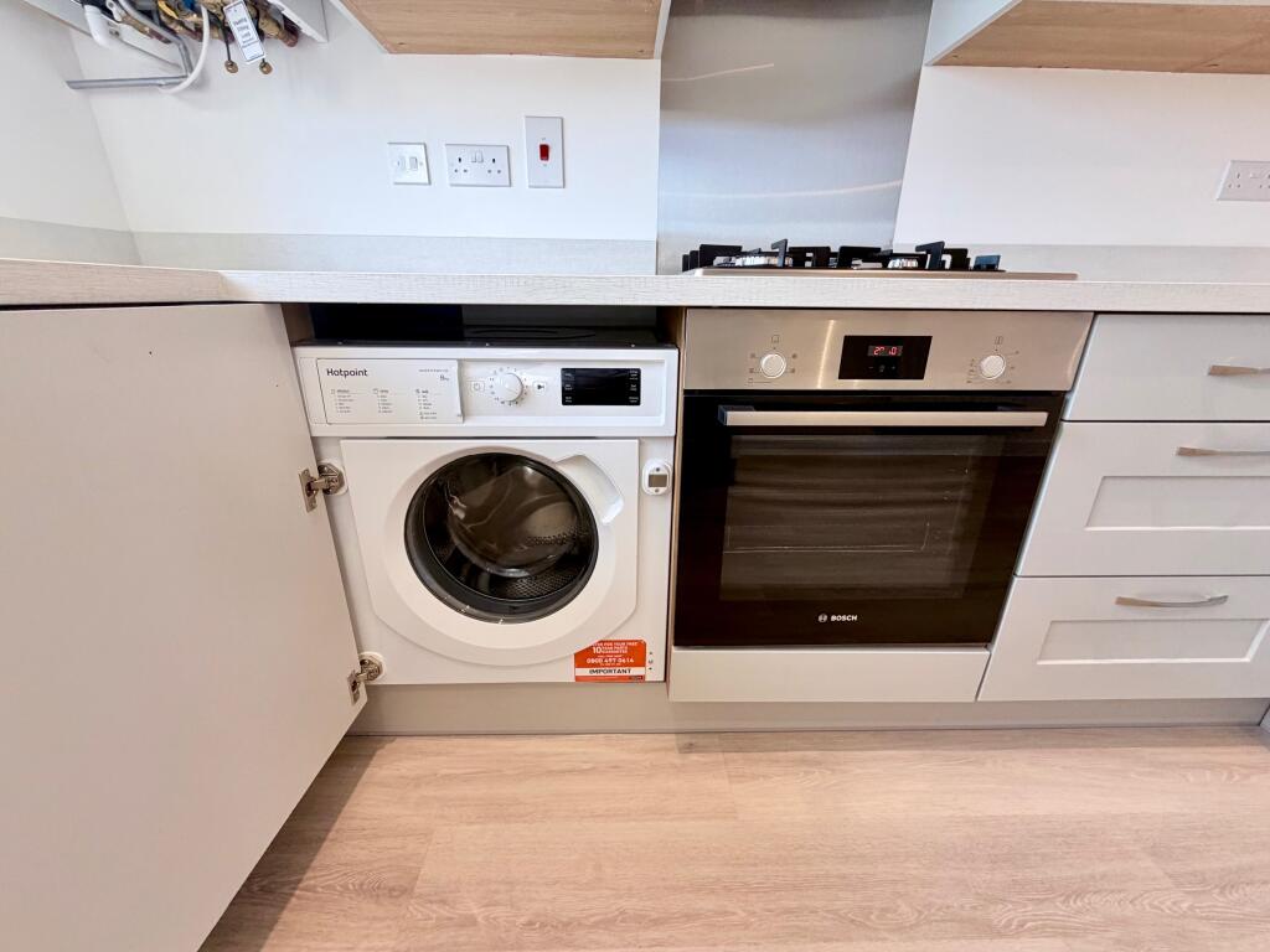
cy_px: 476
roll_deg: +0.0
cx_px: 635
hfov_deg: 102.1
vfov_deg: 85.7
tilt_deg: -17.3
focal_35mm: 14
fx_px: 514
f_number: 2.2
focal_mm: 2.22
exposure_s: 1/121
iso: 160
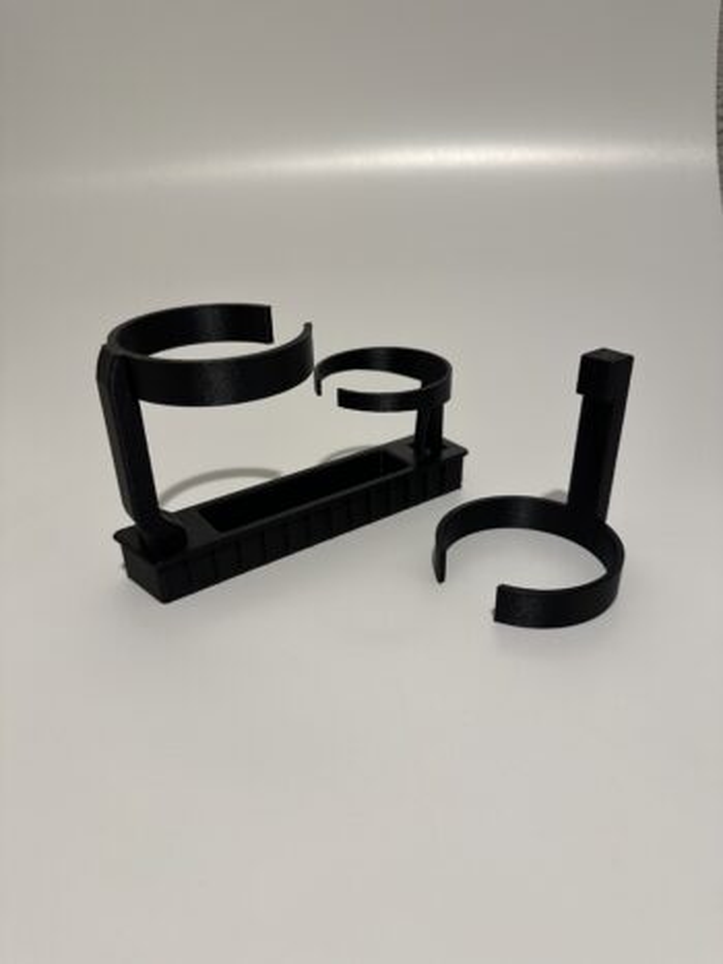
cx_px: 362
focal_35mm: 24
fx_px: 669
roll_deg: -0.4
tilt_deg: -26.6
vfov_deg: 71.6
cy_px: 482
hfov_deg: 56.8
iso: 200
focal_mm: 6.86
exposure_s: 1/121
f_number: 1.78
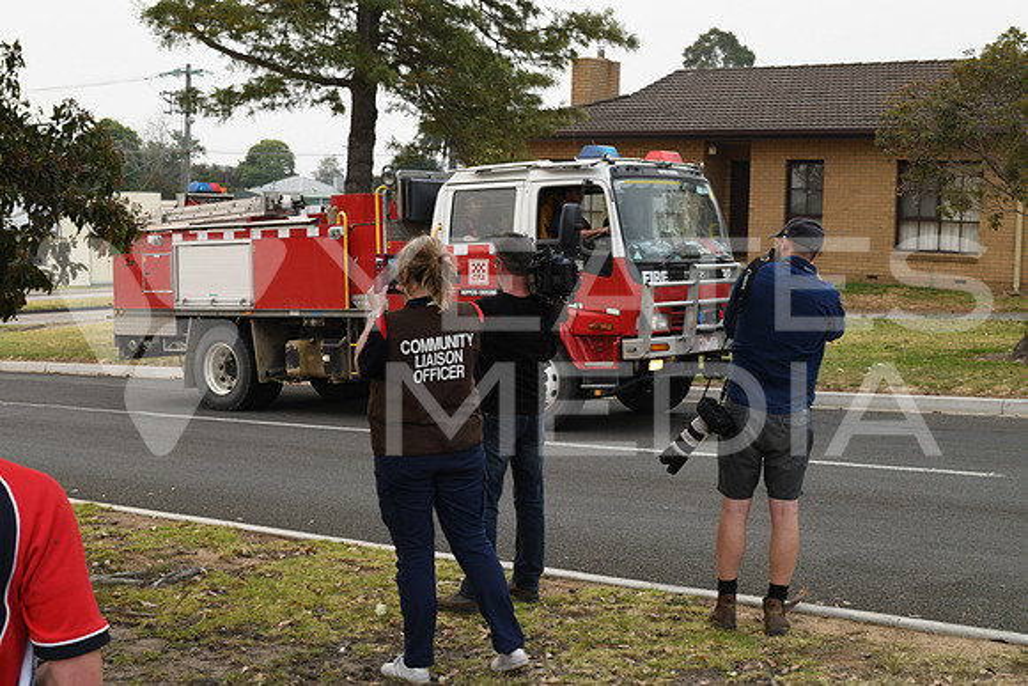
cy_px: 343
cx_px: 514
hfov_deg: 39.6
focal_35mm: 50
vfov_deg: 27.0
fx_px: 1428
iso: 500
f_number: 11
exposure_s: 1/160
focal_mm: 50
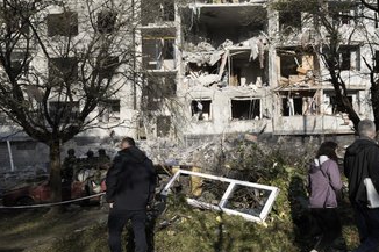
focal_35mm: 43
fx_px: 452
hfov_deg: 45.2
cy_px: 132
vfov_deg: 31.2
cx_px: 229
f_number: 4
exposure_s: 1/1600
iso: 200
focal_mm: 35
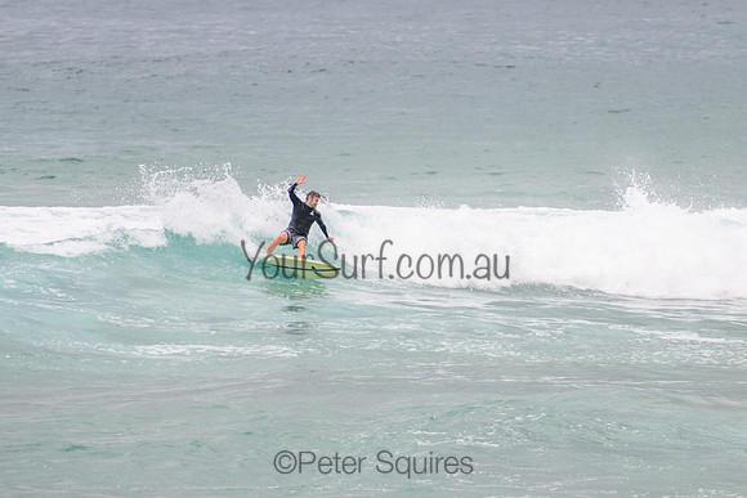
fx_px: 11422
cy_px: 156
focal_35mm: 550
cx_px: 432
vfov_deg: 2.5
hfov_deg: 3.7
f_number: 5.6
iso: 200
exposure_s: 1/2000
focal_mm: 400
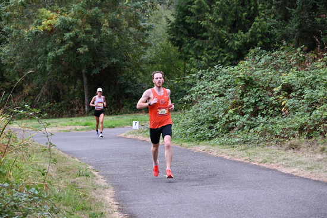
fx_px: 945
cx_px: 164
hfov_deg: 19.6
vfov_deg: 13.2
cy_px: 109
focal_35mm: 104
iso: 1000
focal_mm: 104
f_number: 6.3
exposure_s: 1/125
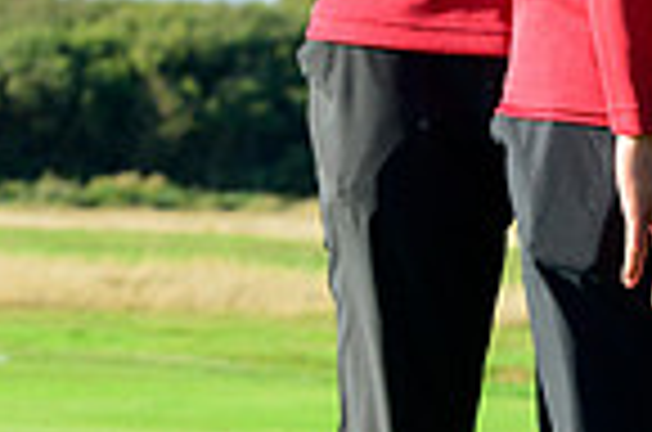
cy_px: -430
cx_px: 958
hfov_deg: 5.5
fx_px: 6668
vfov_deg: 3.7
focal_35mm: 369
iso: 400
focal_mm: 92
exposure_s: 1/400
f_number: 8
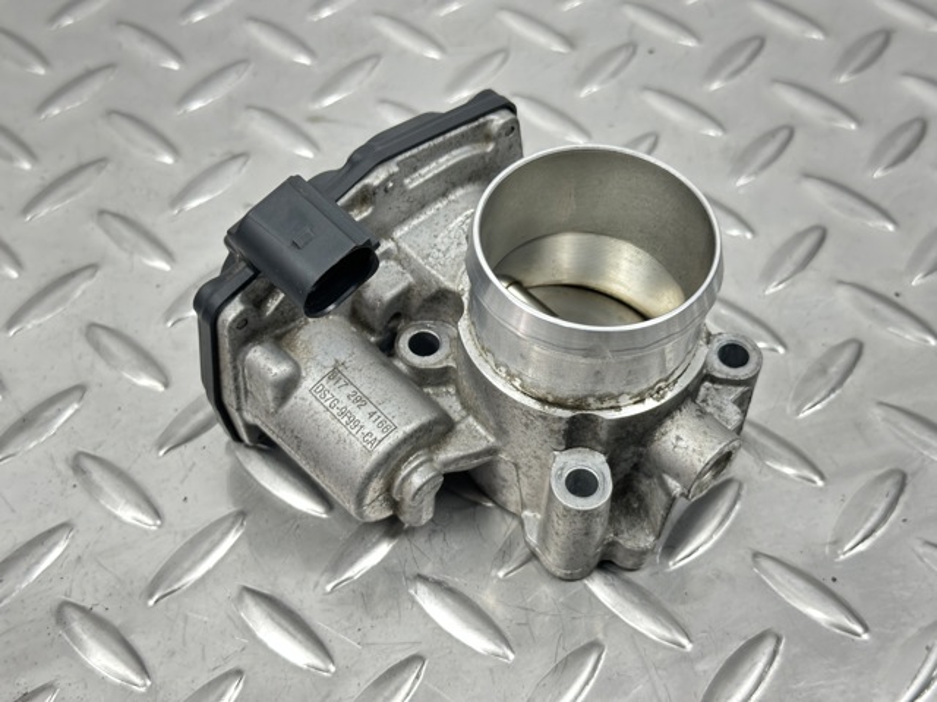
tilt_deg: -52.4
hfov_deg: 39.7
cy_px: 351
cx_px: 468
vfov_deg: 30.2
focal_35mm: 48
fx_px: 1298
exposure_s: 1/50
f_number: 1.78
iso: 100
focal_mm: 6.86
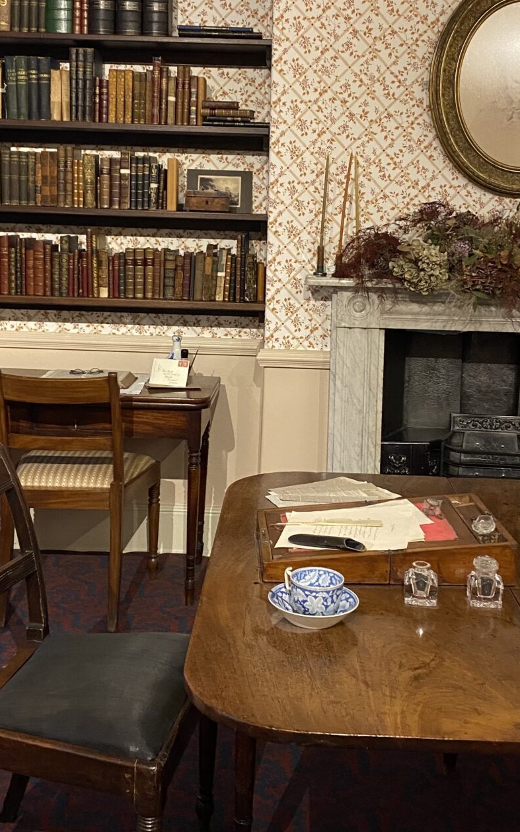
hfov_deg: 44.3
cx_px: 209
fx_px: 635
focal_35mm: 28
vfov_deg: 66.5
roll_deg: -2.4
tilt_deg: -6.4
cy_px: 412
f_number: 1.8
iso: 500
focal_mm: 4.25
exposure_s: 1/25
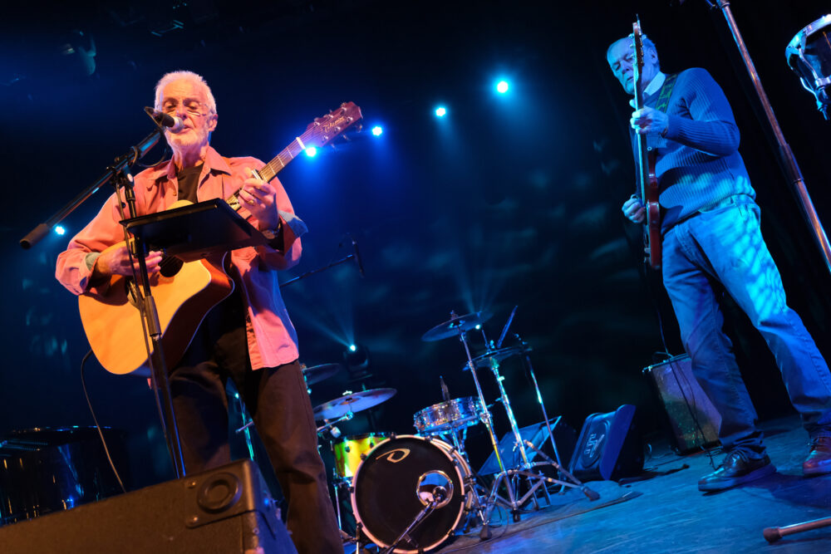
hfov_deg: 60.3
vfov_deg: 42.3
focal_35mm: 31
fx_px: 716
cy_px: 277
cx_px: 416
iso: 3200
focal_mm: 20.6
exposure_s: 1/125
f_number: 4
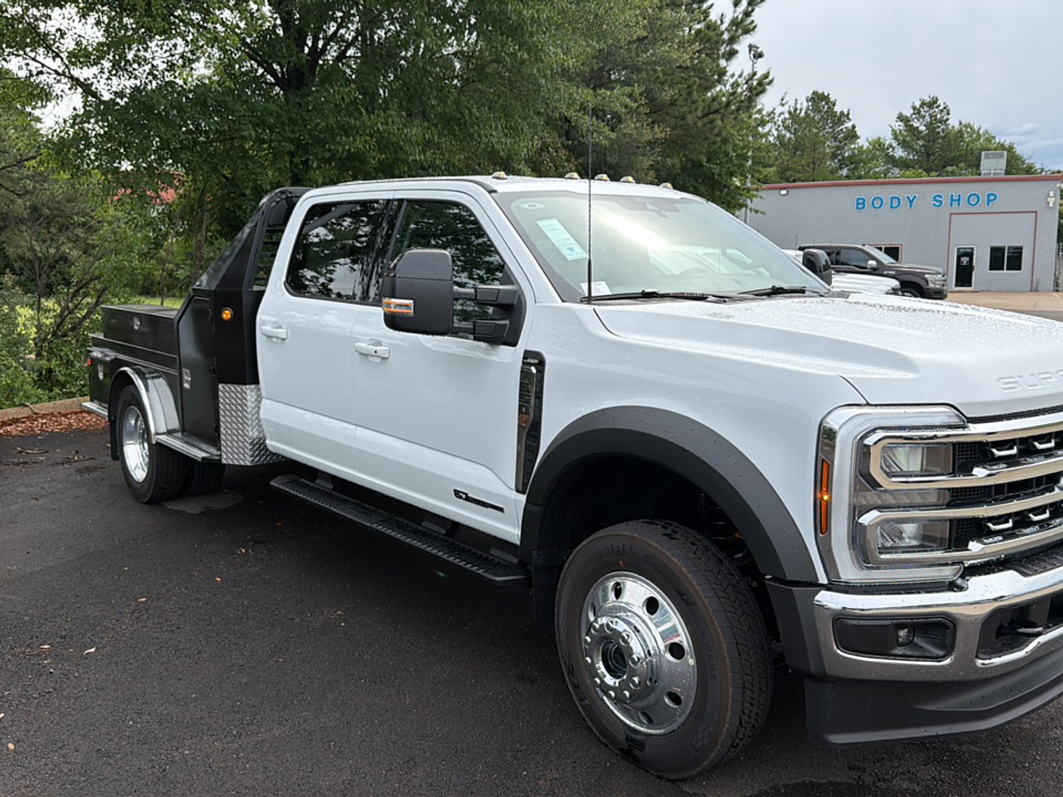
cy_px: 398
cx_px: 532
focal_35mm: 25
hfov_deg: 69.4
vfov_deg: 54.9
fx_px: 768
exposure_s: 1/2445
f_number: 1.78
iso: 80
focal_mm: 6.76
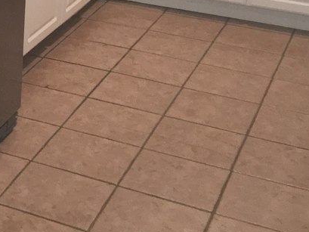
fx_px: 911
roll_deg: -1.8
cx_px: -92
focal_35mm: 102
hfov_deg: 18.0
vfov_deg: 13.9
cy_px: -82
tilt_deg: -14.4
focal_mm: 4.15
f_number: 2.2
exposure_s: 1/30
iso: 160
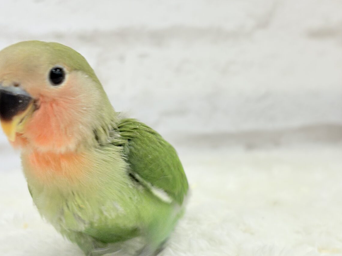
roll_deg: +1.8
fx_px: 543
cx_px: 175
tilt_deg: -6.0
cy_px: 129
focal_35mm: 55
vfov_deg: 26.6
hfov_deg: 34.9
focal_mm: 5.96
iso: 80
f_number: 1.6
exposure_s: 1/100
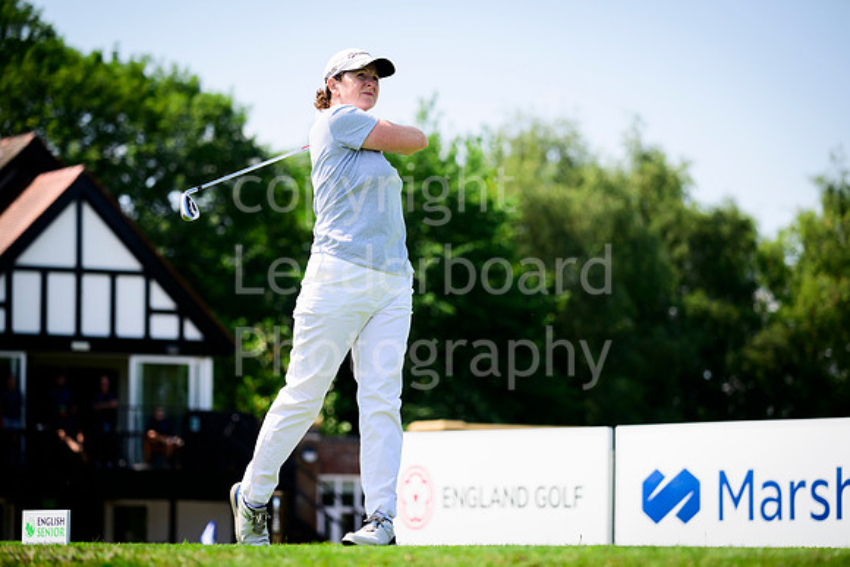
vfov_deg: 8.3
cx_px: 425
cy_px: 284
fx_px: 3897
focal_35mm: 165
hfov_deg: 12.4
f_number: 4.8
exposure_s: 1/3200
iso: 800
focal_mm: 165
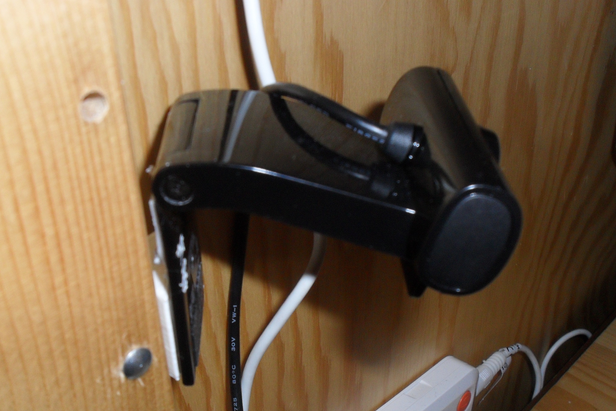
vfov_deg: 30.3
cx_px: 296
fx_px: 753
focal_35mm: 44
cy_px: 273
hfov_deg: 44.5
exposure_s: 1/45
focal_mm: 6.3
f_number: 8.4
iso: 200
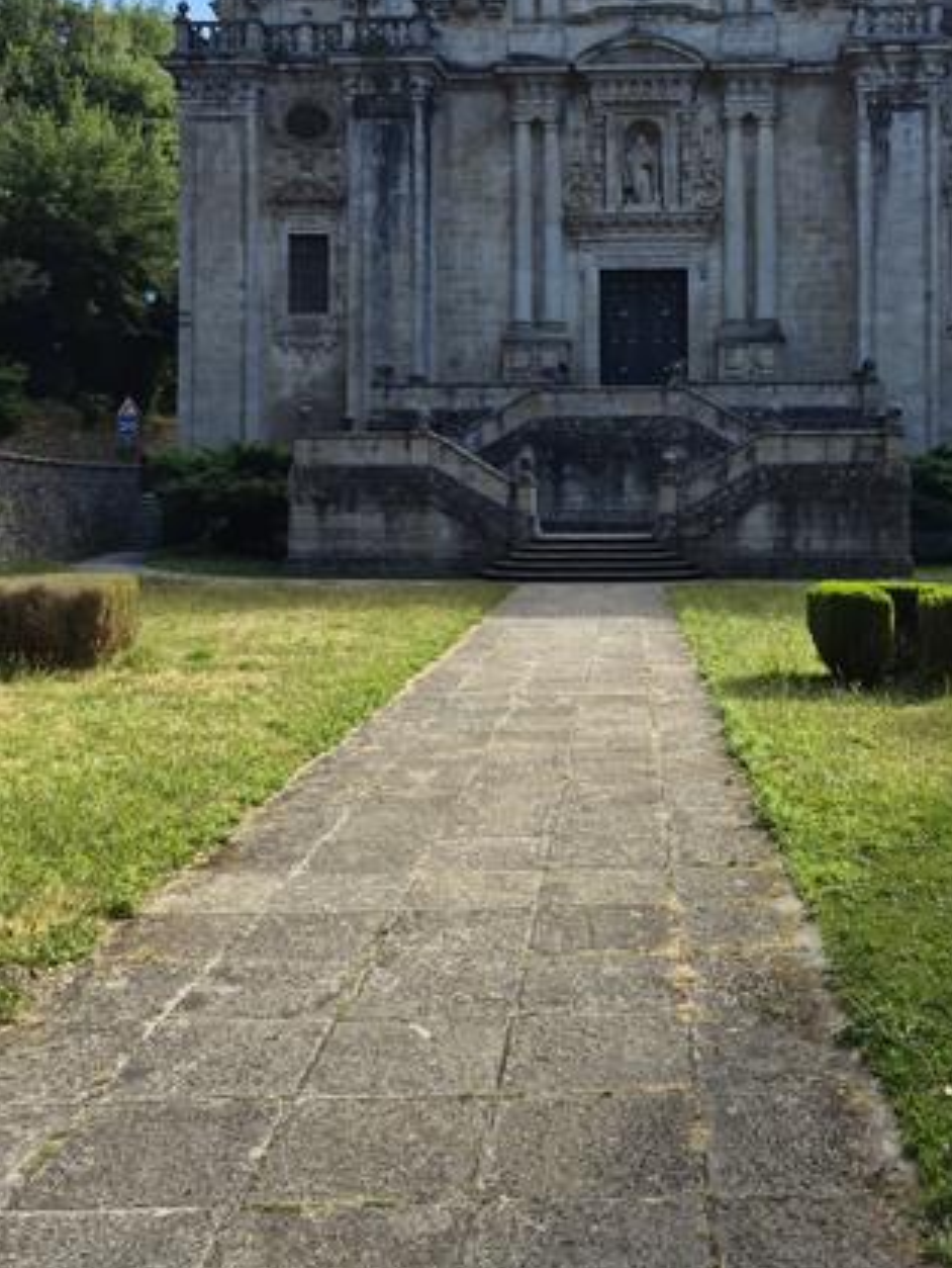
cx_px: 679
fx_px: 1209
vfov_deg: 54.5
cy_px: 452
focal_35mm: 33
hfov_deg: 42.0
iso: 80
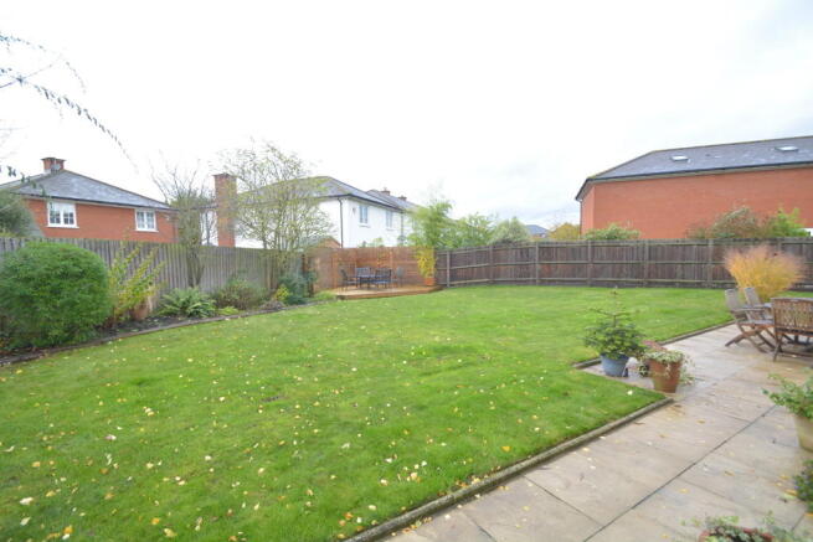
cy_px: 271
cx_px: 406
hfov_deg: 100.4
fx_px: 339
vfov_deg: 77.4
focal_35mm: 15
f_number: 5.6
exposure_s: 1/200
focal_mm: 10
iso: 800
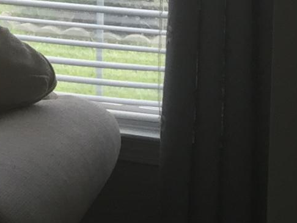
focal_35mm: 179
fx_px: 1537
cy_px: -163
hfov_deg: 9.1
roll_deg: +0.1
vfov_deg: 8.0
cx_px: -568
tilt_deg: -4.2
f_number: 2.2
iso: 32
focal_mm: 4.15
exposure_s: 1/120
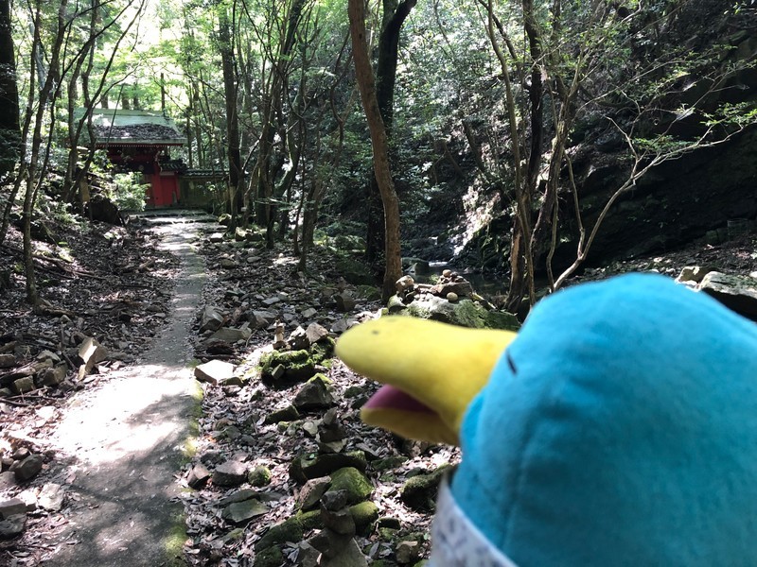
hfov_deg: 63.4
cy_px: 284
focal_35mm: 28
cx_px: 378
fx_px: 612
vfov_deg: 49.7
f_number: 1.8
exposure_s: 1/30
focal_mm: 3.99
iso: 40
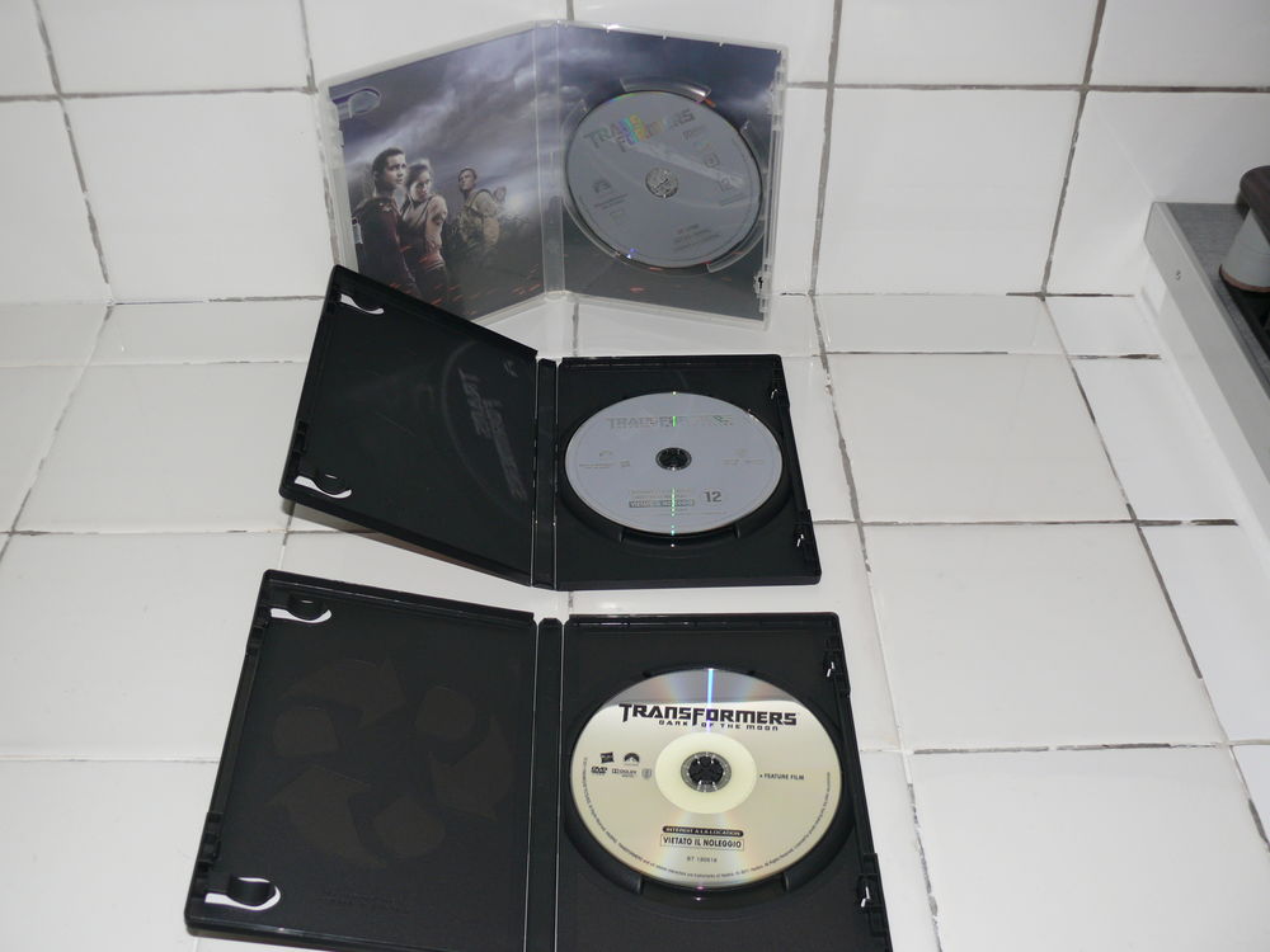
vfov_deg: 36.0
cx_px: 635
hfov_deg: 46.8
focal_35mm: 40
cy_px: 476
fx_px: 1468
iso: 100
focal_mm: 8.2
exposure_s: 1/30
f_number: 2.8
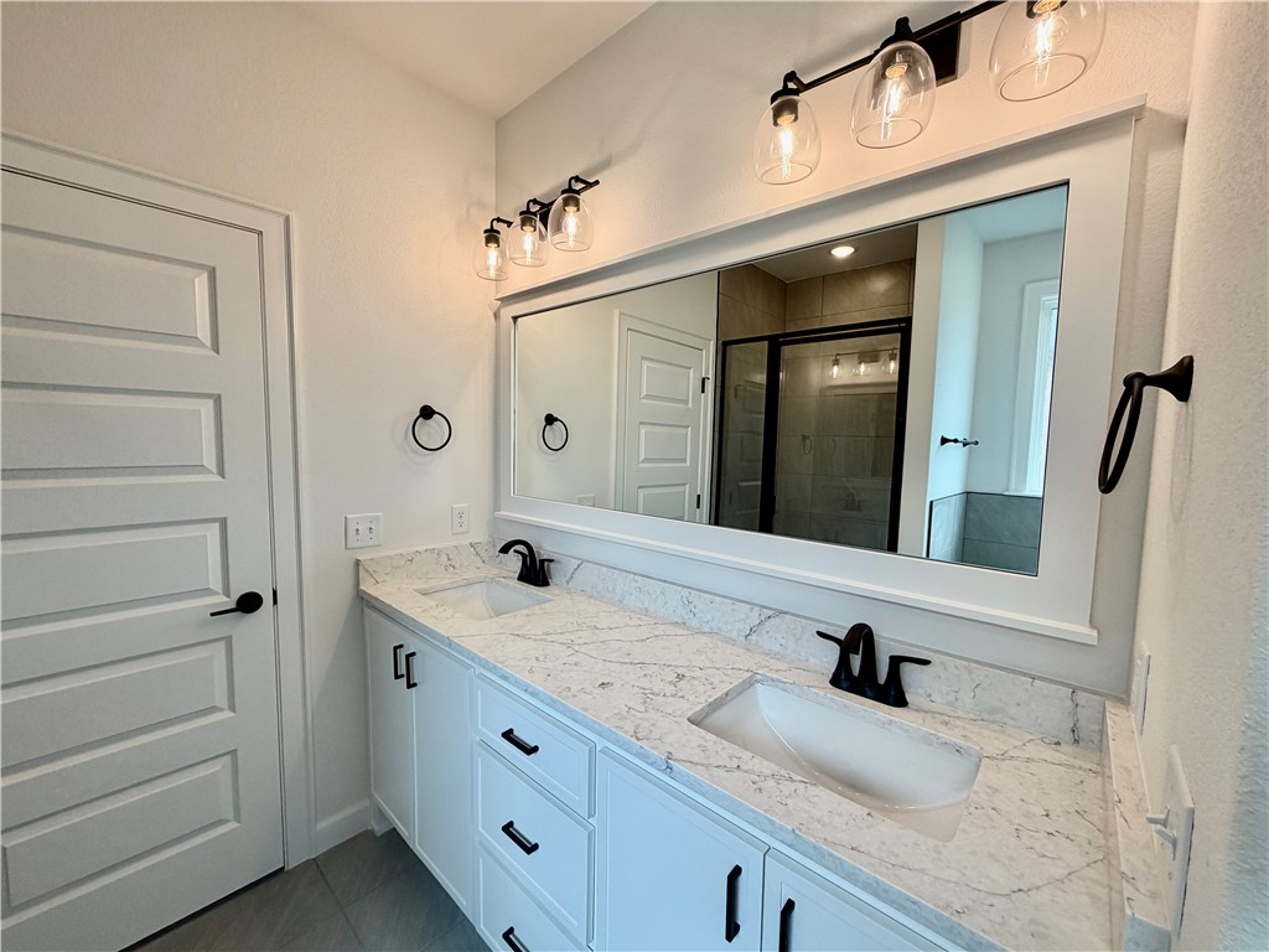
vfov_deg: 85.7
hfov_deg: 102.1
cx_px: 634
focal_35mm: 14
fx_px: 513
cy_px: 476
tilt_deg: -3.0
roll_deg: -0.1
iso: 64
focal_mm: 2.22
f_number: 2.2
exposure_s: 1/203
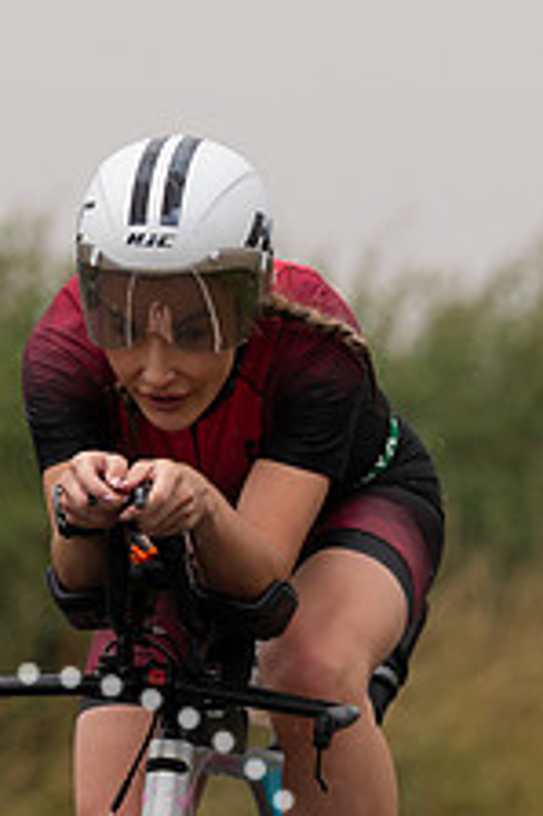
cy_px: 708
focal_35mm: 801
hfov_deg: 1.7
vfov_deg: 2.6
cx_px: 223
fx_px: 18149
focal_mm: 170
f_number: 4
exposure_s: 1/1000
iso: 100
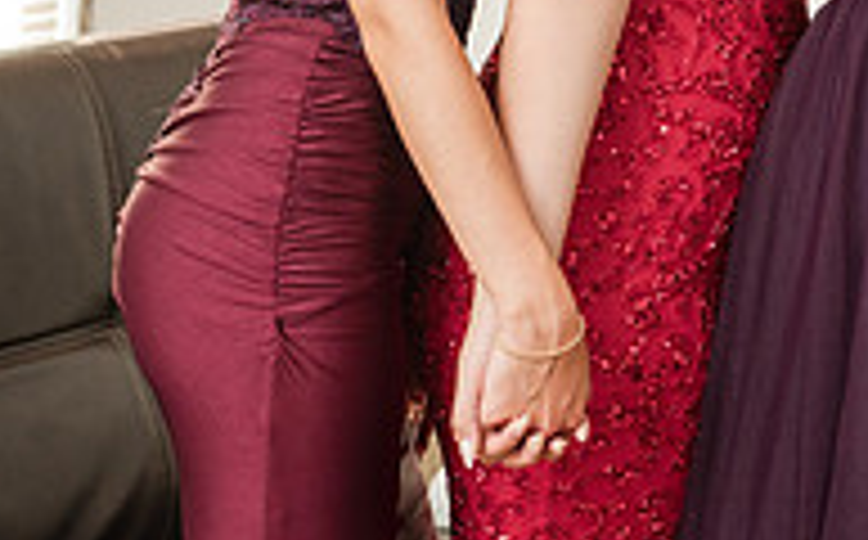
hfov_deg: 11.8
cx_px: 1142
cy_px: -205
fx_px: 4063
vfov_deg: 7.5
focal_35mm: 172
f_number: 4
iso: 1600
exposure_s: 1/250
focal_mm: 56
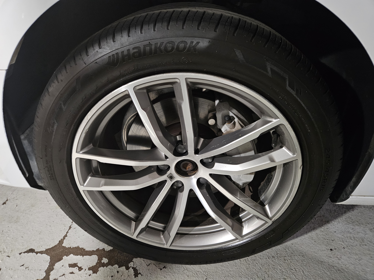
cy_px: 140
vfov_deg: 58.9
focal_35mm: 23
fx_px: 248
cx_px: 187
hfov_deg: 73.9
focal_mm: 5.4
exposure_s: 1/24
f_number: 1.8
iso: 1000
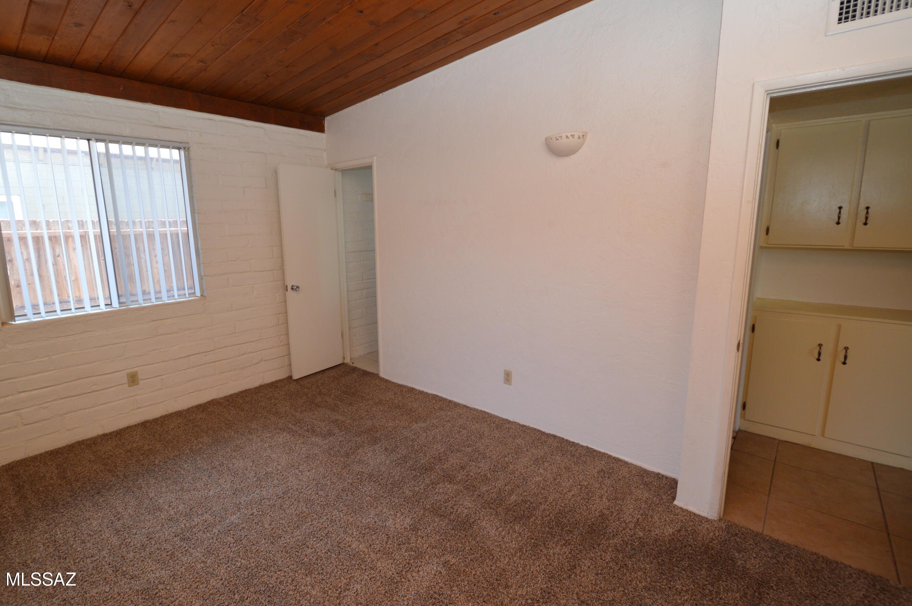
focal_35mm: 16
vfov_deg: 73.5
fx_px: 405
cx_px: 432
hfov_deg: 96.7
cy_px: 285
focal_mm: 10
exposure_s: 1/60
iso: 400
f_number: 4
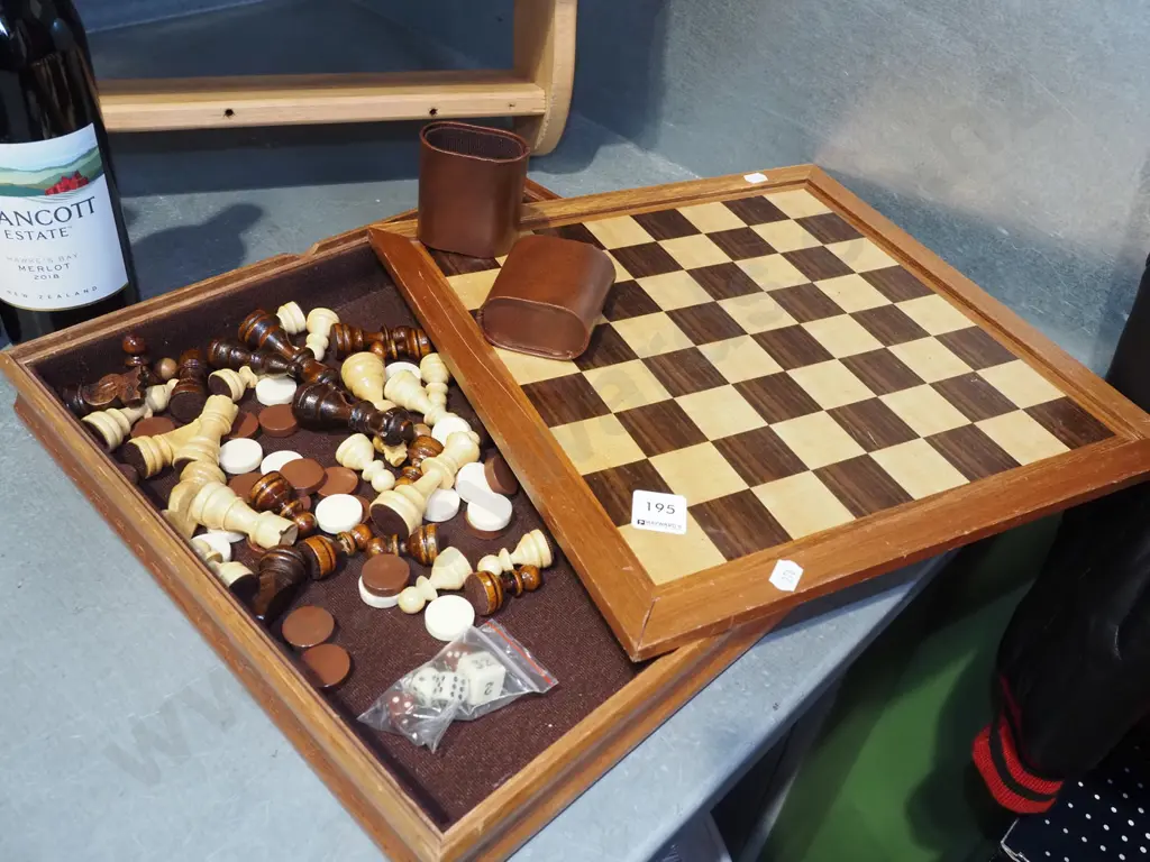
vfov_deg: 46.8
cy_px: 431
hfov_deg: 60.0
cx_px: 575
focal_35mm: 30
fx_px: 997
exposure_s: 1/100
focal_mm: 15
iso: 2500
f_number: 5.6
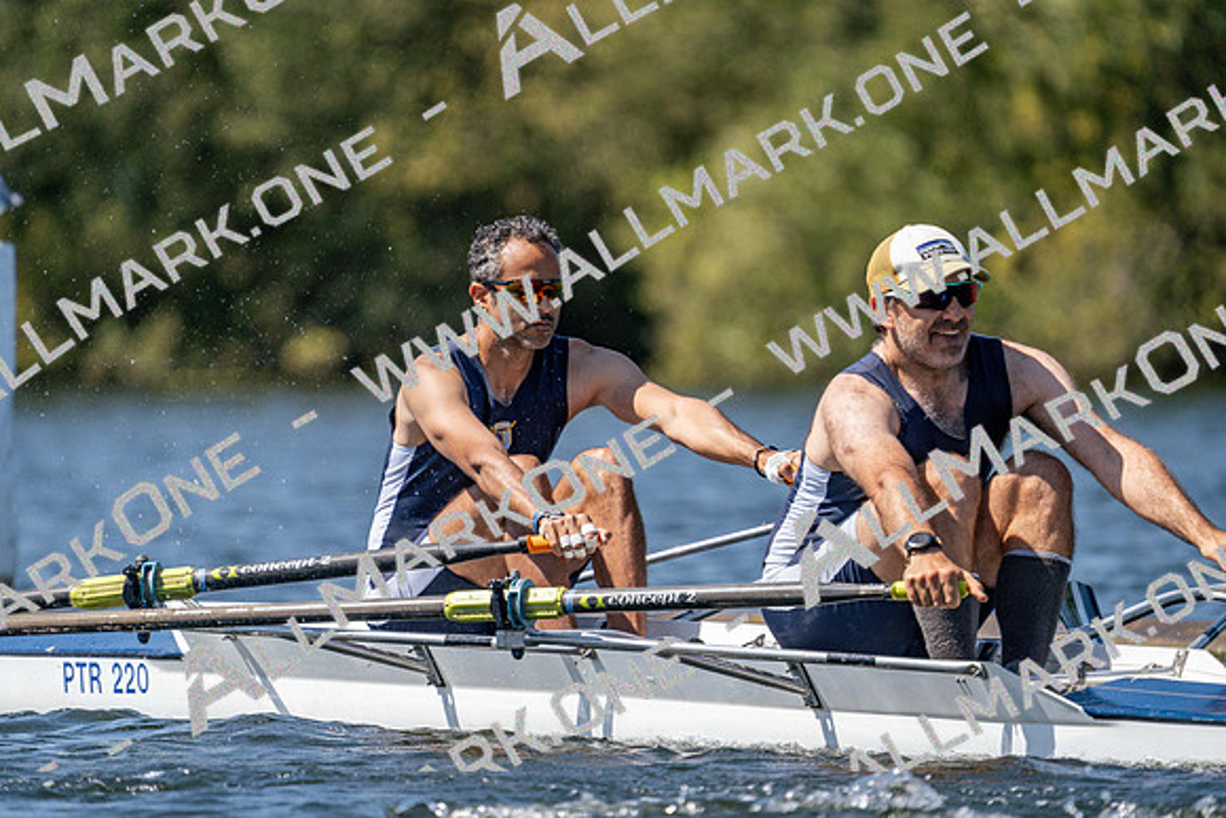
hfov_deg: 3.4
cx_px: 613
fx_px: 20437
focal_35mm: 600
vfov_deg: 2.3
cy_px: 409
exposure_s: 1/2000
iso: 320
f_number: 6.3
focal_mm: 600
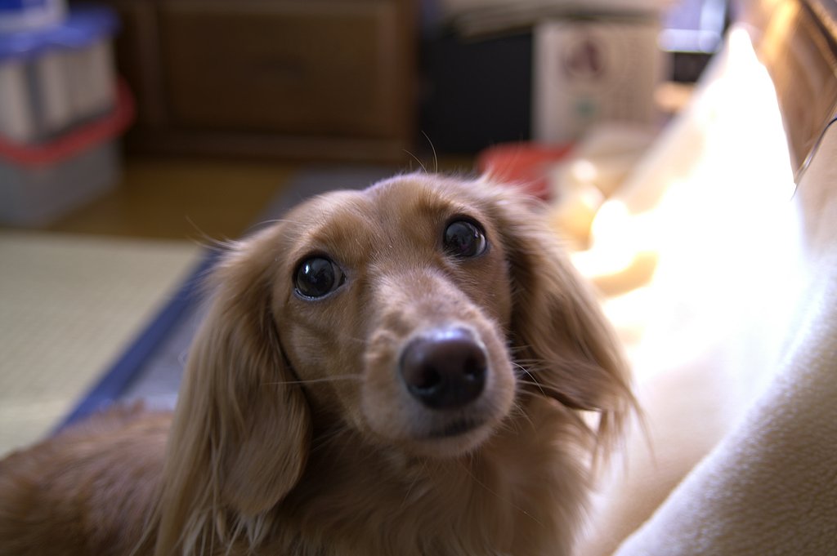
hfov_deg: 46.4
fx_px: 976
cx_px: 418
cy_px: 278
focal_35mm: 42
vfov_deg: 31.8
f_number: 2.8
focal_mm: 28
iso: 80
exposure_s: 1/15
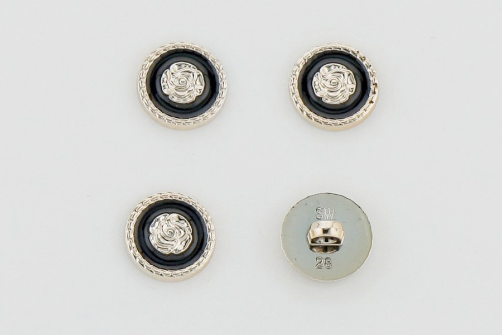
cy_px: 168
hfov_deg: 25.1
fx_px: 1129
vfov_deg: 16.9
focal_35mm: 81
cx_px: 251
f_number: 9
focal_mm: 54
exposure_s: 1/320
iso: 200
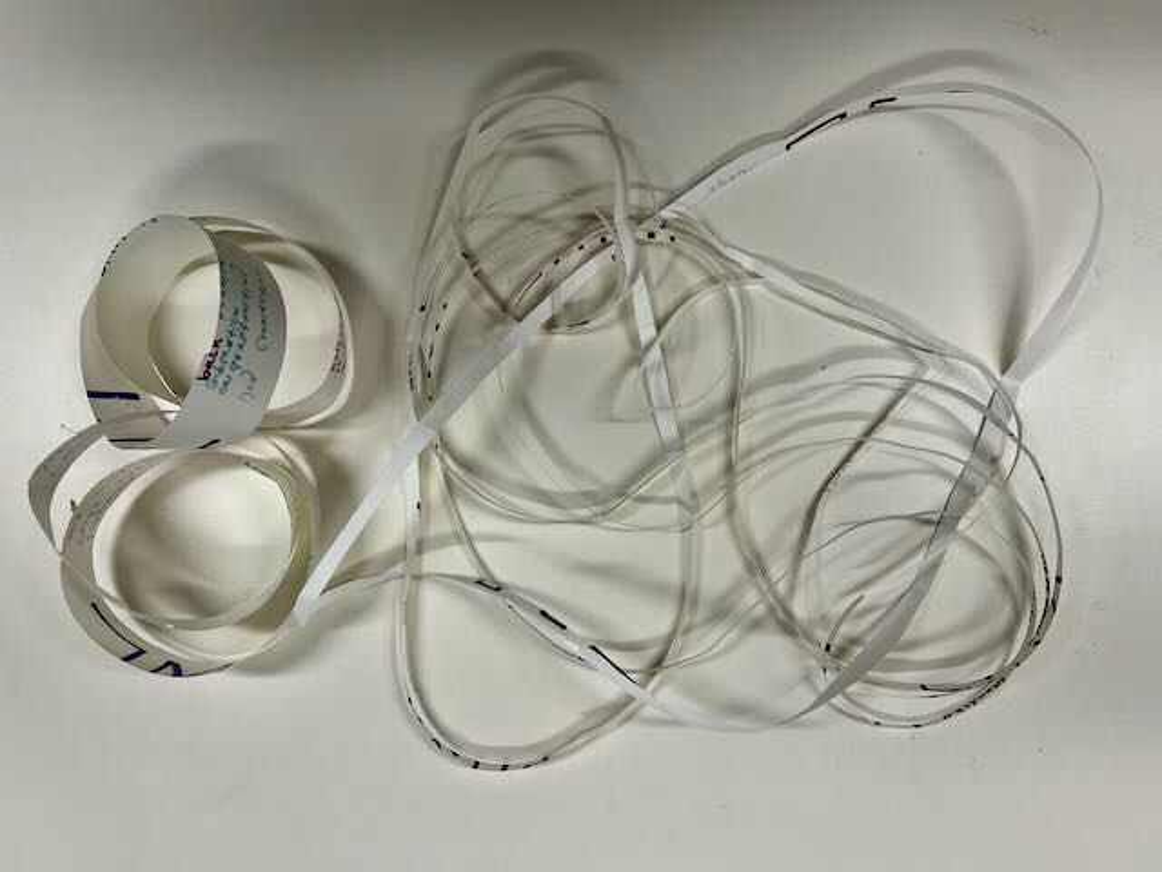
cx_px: 581
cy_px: 436
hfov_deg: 67.3
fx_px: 873
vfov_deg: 53.1
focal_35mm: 26
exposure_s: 1/150
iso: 50
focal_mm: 5.7
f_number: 1.5
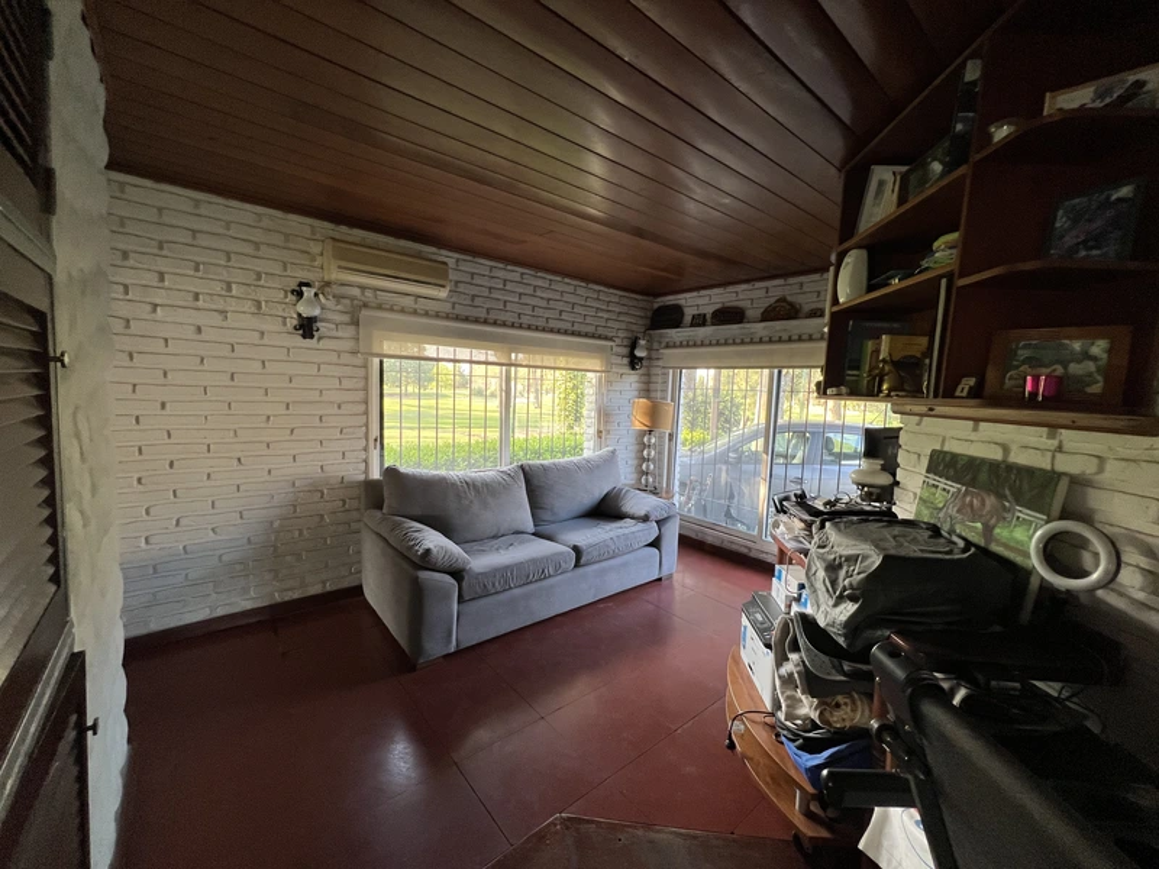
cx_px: 580
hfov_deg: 106.2
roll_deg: -2.9
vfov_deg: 89.9
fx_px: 435
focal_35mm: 13
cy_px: 434
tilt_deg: -5.5
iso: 160
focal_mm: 1.57
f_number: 1.8
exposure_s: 1/99
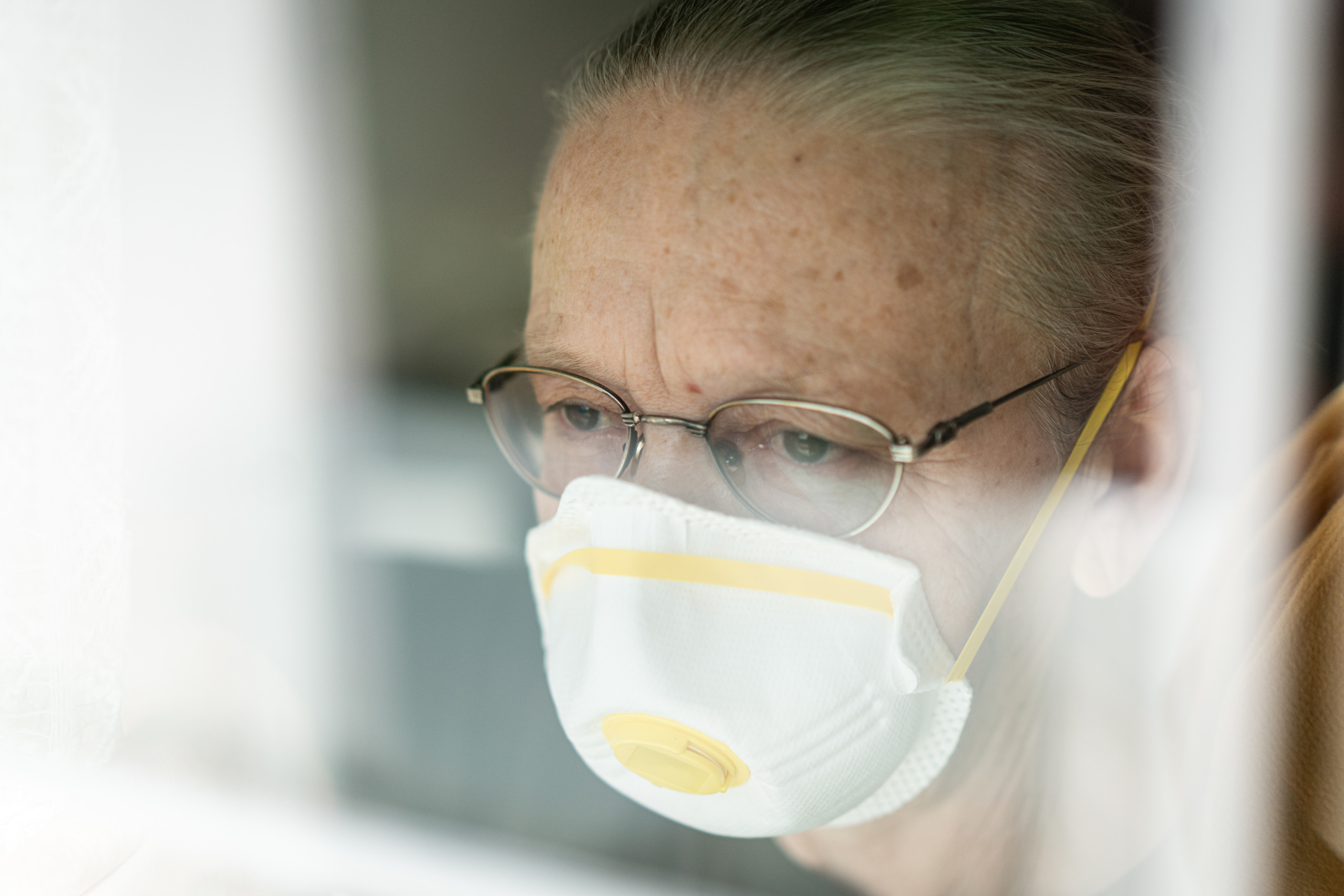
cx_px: 672
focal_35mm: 55
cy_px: 448
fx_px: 2054
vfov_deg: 24.6
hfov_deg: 36.2
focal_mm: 55
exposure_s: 1/2000
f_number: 2
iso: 320
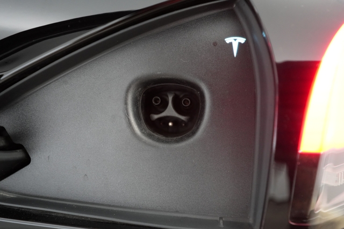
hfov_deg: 73.8
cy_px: 114
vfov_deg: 53.1
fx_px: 229
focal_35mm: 24
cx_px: 172
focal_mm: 24
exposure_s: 1/80
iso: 4000
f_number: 2.8
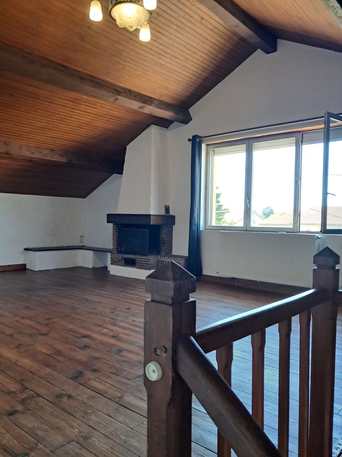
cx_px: 171
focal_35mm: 27
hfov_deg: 51.4
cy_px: 228
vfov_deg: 65.3
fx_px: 356
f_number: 1.8
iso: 160
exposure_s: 1/50
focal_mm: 4
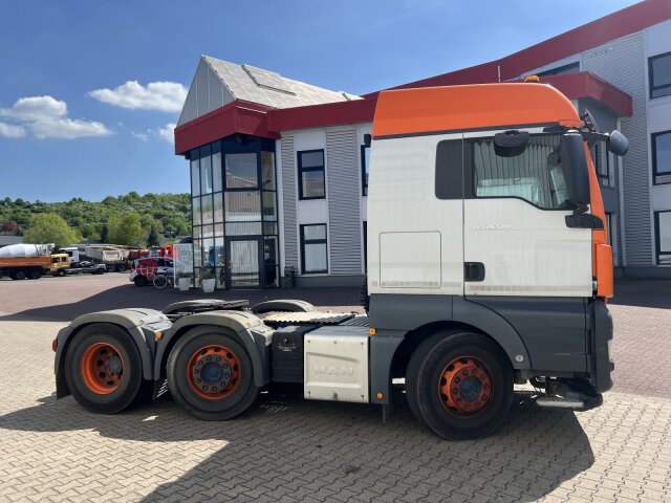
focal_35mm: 26
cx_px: 336
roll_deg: +1.8
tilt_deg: +1.5
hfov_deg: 67.3
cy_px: 252
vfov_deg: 53.1
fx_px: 504
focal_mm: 5.7
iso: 50
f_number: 1.5
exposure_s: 1/3356
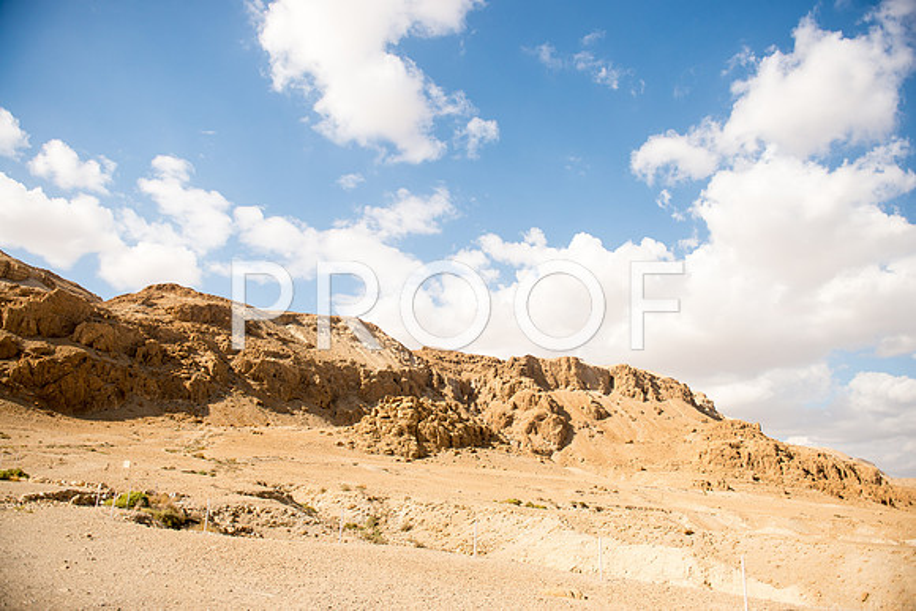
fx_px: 611
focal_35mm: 24
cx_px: 458
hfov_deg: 73.7
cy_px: 306
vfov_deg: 53.2
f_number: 2.8
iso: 200
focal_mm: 24
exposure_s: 1/4000
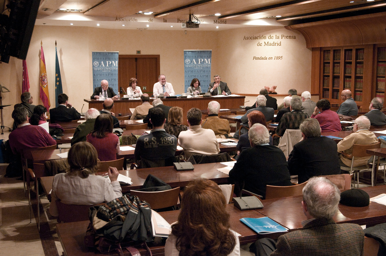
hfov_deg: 41.2
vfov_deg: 28.0
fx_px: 514
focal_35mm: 48
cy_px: 128
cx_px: 193
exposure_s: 1/80
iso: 3200
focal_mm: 32
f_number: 4.5
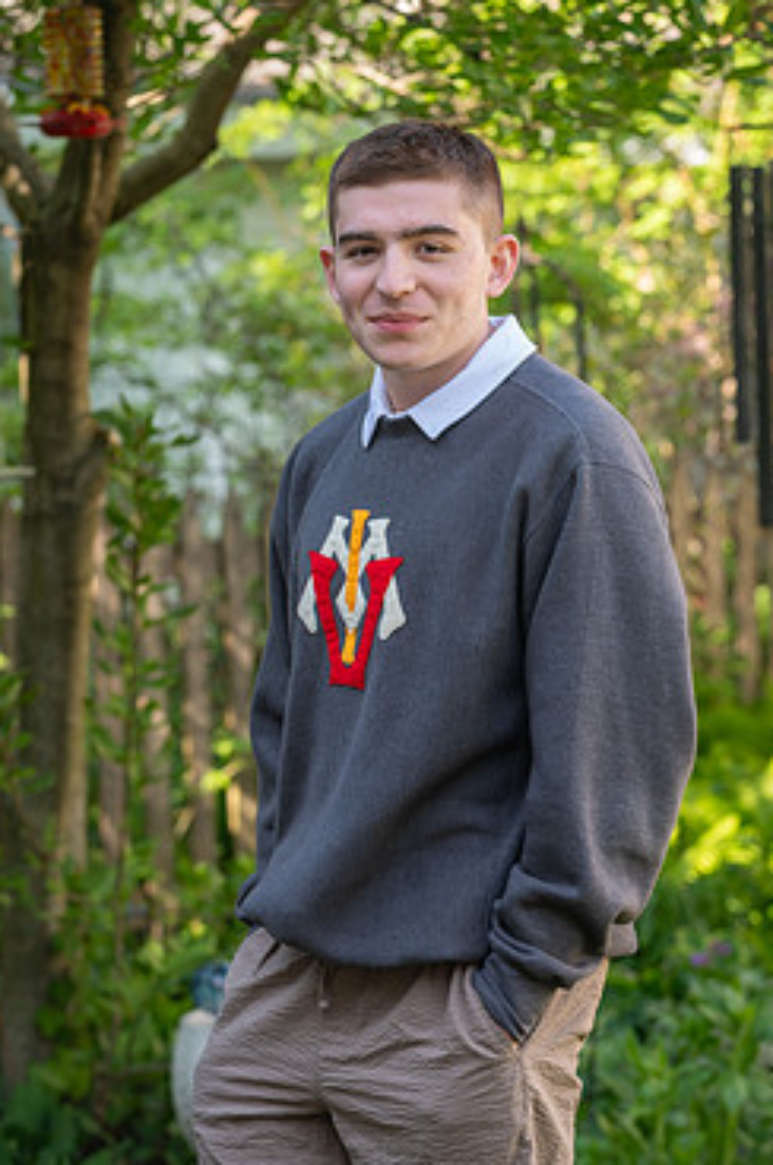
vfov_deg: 17.1
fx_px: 3879
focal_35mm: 120
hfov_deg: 11.4
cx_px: 432
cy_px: 548
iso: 250
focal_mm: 98
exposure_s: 1/125
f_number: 4
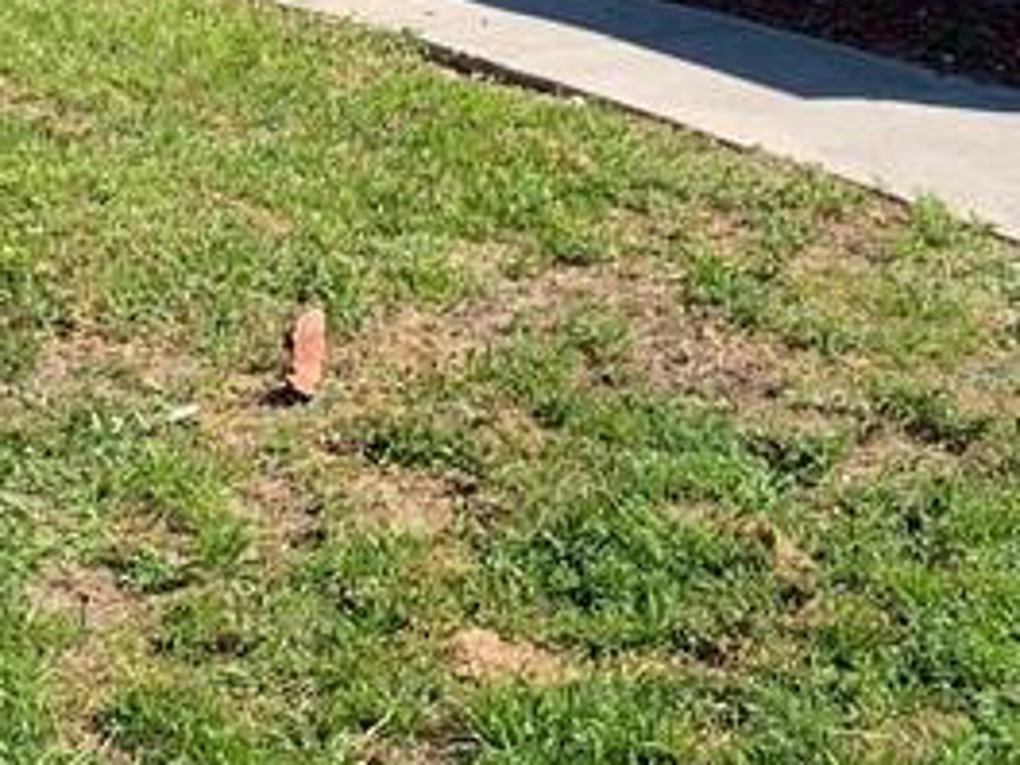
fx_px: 2976
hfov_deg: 19.4
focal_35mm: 101
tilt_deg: +0.7
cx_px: 587
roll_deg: +0.4
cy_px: -425
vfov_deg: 13.7
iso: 25
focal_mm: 4.25
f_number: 1.8
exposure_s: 1/945
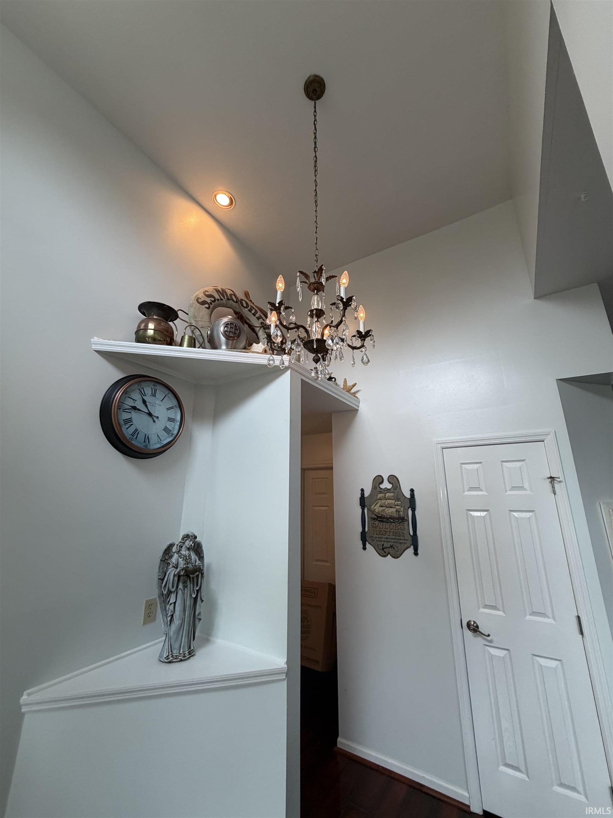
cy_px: 409
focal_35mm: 14
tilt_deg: +15.2
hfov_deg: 85.7
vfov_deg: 102.1
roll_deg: -0.9
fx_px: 331
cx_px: 306
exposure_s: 1/120
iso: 250
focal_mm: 2.22
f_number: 2.2
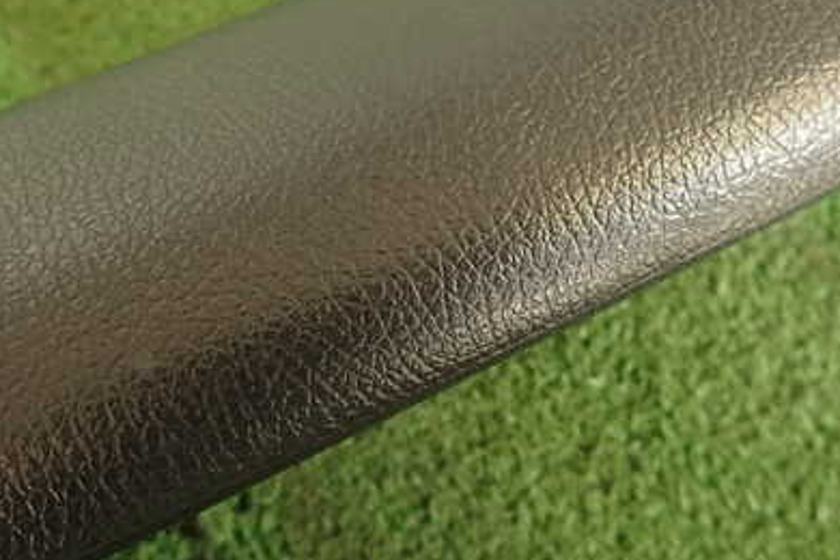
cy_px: 198
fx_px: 933
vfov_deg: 33.2
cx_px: 398
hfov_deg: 48.4
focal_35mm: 40
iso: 200
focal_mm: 4.5
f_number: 2
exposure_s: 1/60
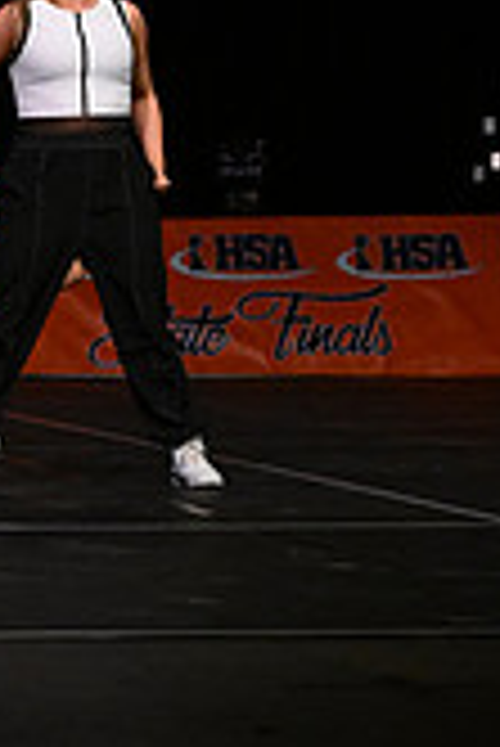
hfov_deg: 6.3
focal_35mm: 206
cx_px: -775
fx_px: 4282
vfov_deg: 10.0
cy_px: 290
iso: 6400
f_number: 4
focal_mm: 59
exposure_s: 1/1000
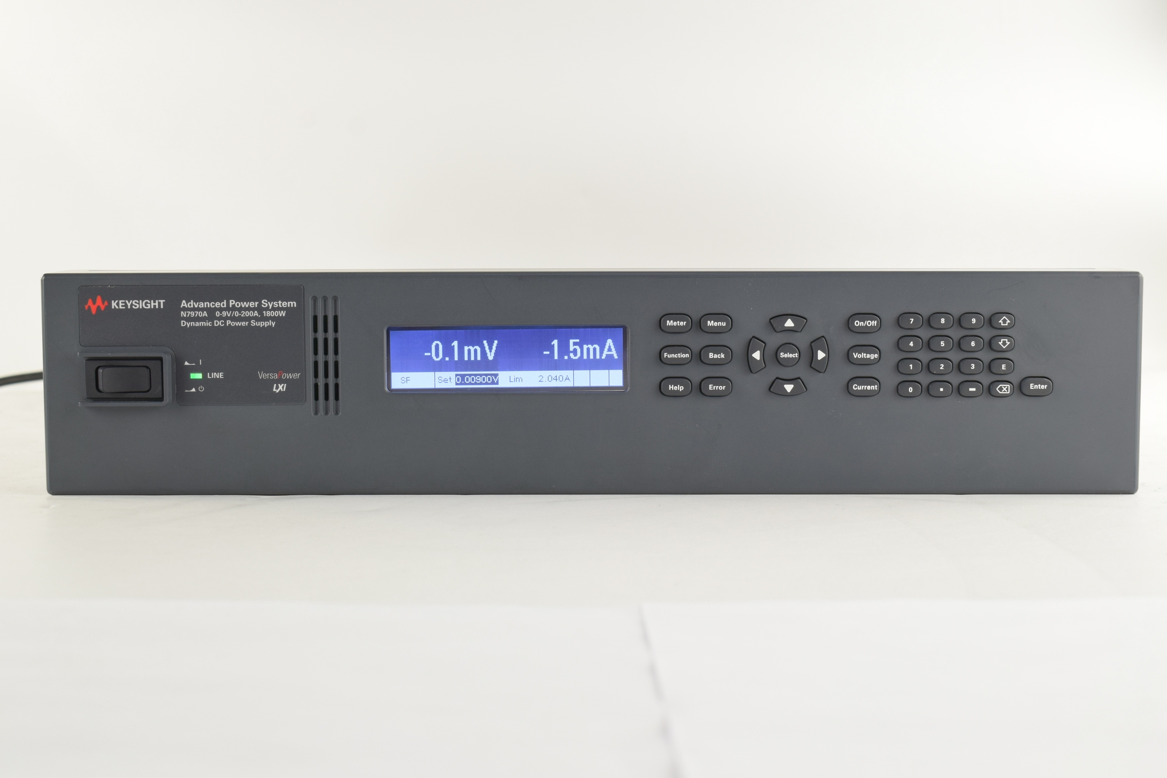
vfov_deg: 26.5
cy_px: 389
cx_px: 584
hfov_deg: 38.9
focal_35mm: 51
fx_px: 1653
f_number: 10
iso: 400
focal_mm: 34
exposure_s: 1/30
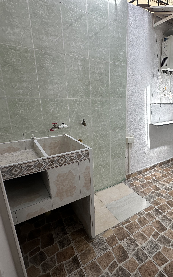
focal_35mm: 20
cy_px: 139
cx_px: 120
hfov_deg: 57.8
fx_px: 151
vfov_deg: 85.1
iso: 40
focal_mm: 2.22
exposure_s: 1/266
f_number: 2.2
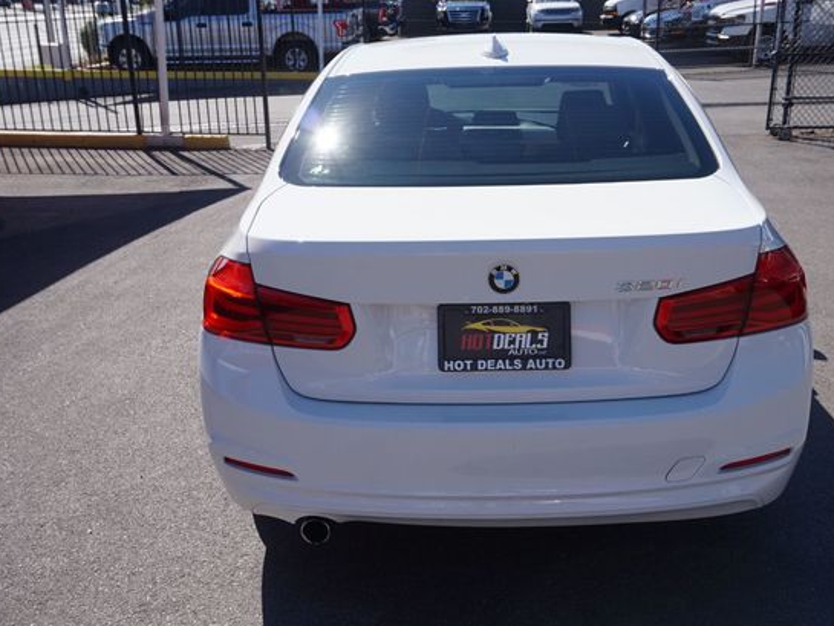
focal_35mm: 36
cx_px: 471
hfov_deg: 51.7
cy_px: 314
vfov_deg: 40.1
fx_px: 857
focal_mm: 21
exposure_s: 1/250
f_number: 8
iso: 100
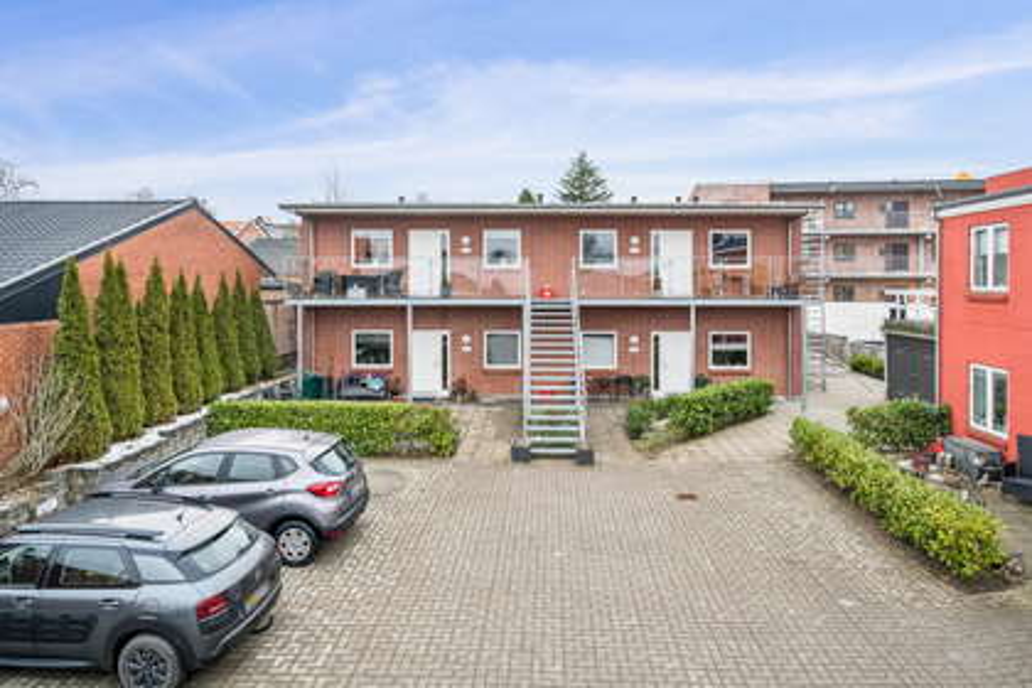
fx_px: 602
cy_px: 344
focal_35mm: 21
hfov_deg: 81.2
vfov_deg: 59.5
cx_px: 516
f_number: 5
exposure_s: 1/200
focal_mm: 21
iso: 800
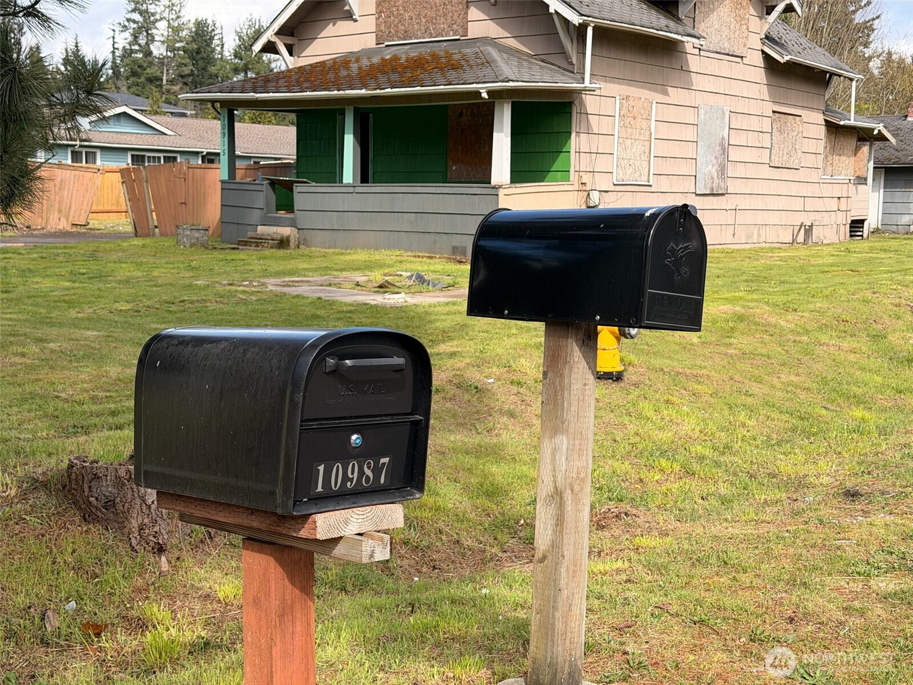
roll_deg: +0.6
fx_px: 1266
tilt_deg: -7.6
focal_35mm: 48
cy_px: 342
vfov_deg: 30.3
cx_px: 456
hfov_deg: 39.7
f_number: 1.78
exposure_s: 1/2033
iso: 64
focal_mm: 6.76
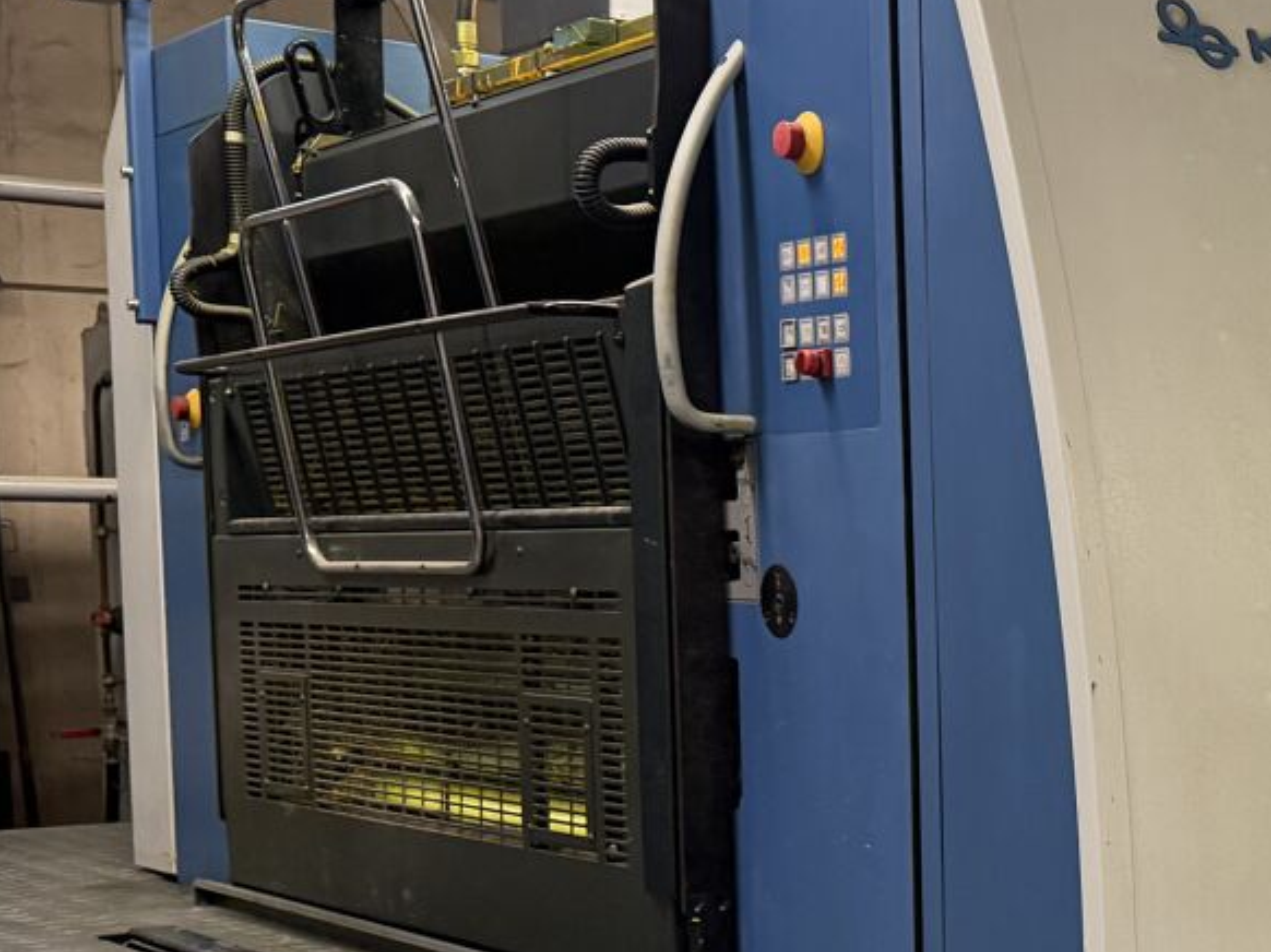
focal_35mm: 66
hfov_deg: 25.5
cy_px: 760
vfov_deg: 22.0
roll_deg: -0.2
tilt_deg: -5.5
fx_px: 2422
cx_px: 1636
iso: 320
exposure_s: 1/100
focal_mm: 6.76
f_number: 1.78
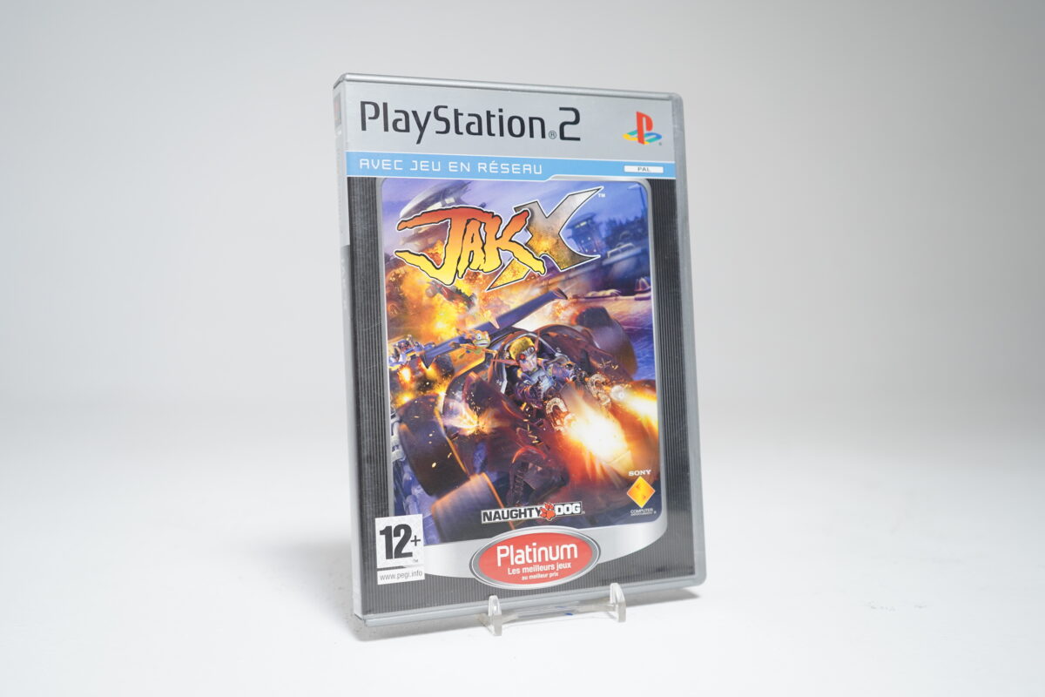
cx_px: 522
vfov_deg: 36.9
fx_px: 1045
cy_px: 348
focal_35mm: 36
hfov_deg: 53.1
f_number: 5
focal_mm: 36
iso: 640
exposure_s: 1/25
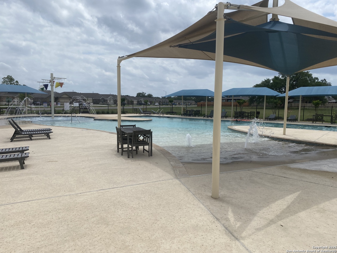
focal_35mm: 26
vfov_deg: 53.1
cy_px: 126
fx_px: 253
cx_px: 168
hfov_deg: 67.3
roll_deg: -2.0
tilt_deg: -6.4
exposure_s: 1/7194
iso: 32
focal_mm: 4.25
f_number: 1.8
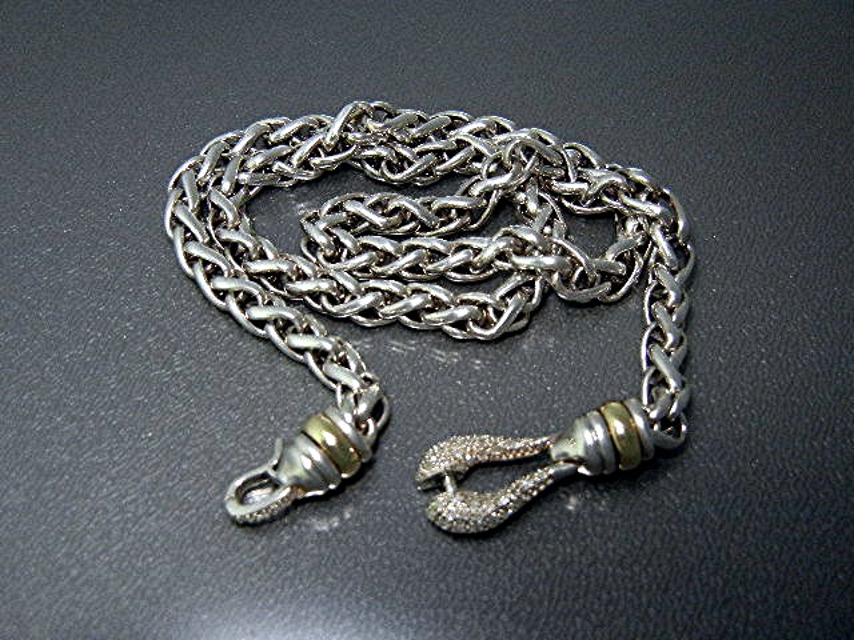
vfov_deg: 41.8
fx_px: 839
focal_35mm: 34
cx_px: 427
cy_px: 320
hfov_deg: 54.0
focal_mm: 6.2
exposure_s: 1/30
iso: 515
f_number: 7.2
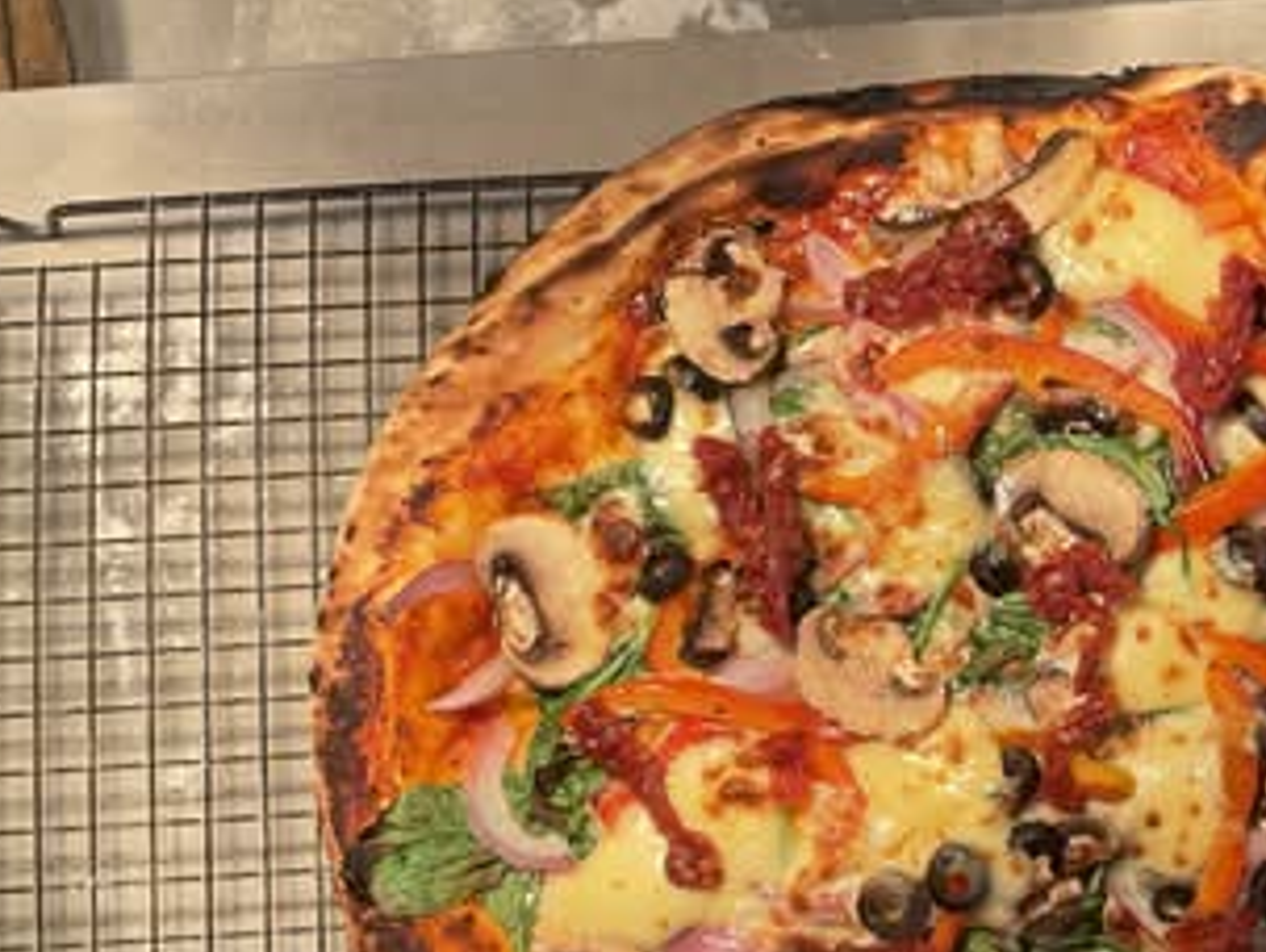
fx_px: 2051
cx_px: 1157
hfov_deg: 32.5
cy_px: 576
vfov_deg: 26.1
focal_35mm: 56
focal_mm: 3
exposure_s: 1/100
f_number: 1.8
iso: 25
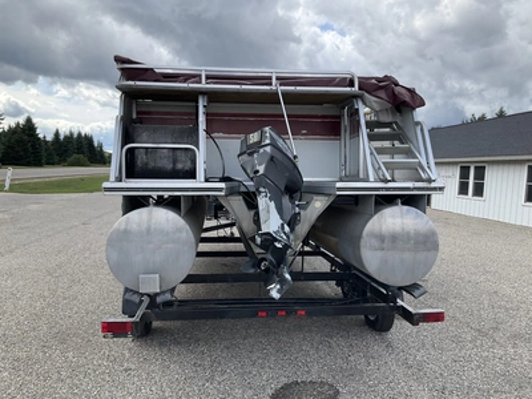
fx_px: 446
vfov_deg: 48.2
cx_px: 266
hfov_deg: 61.7
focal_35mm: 29
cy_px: 200
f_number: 1.8
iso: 25
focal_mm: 3
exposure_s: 1/728
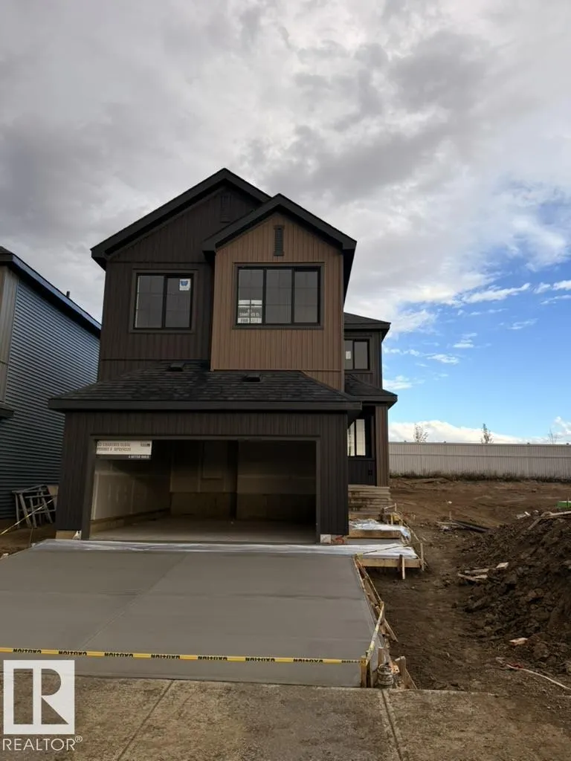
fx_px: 528
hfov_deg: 56.8
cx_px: 286
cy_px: 380
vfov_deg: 71.6
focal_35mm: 24
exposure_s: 1/1855
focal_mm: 6.76
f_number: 1.78
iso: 80
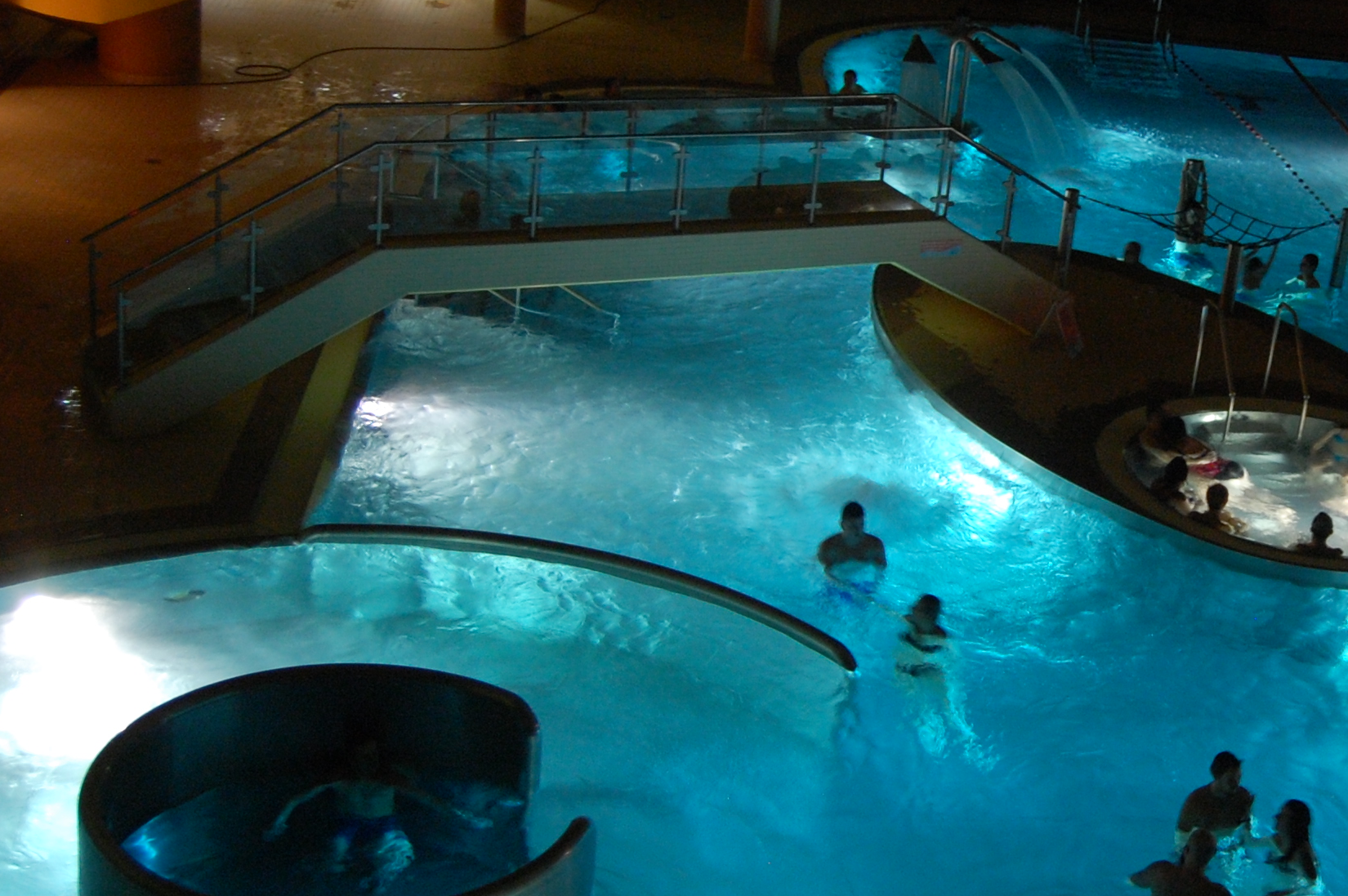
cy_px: 413
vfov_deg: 21.6
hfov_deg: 31.0
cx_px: 1114
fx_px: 2354
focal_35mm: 63
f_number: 3.8
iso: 800
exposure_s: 1/8
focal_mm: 23
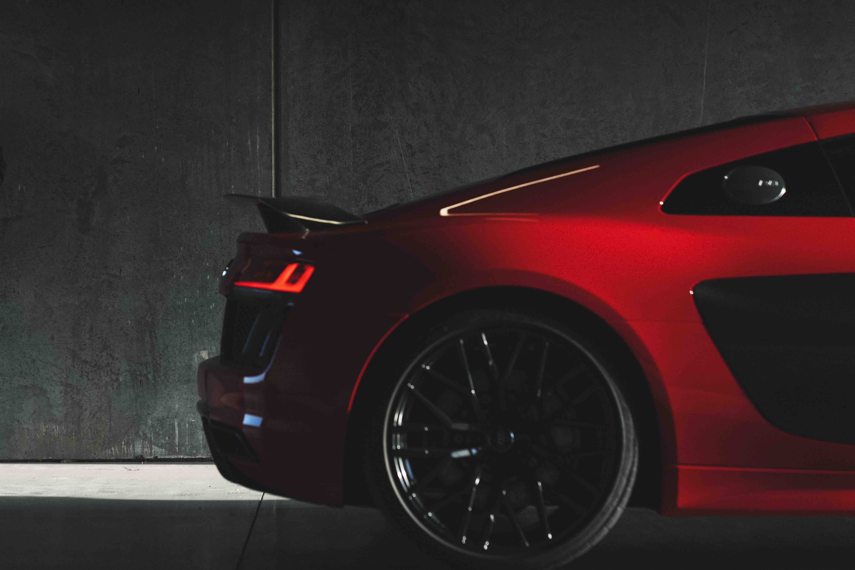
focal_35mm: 93
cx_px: 323
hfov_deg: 21.9
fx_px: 2209
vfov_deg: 14.7
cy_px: 248
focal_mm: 65
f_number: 2.8
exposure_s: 1/125
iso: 100
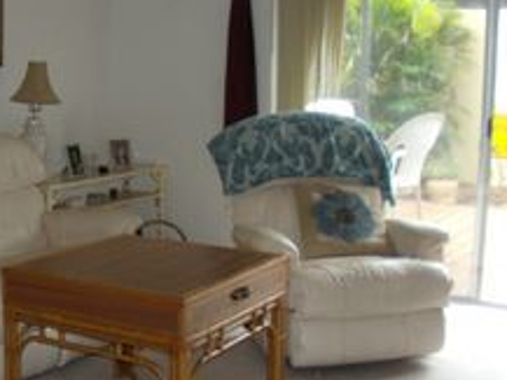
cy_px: 238
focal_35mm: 61
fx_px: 894
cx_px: 84
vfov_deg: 24.0
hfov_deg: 30.7
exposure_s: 1/30
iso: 250
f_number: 3.6
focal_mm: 6.4
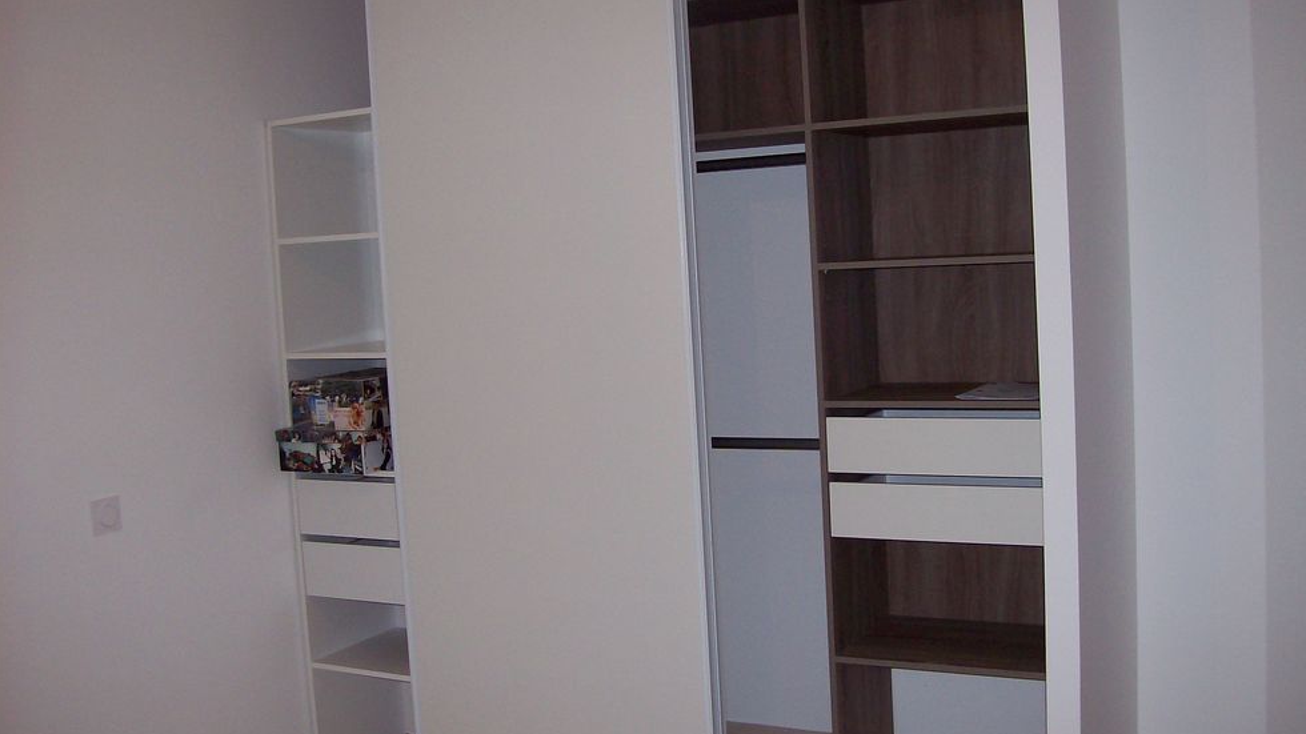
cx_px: 661
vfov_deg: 29.7
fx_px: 1385
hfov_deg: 50.5
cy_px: 347
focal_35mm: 40
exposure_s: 1/64
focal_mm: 6
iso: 80
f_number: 2.7
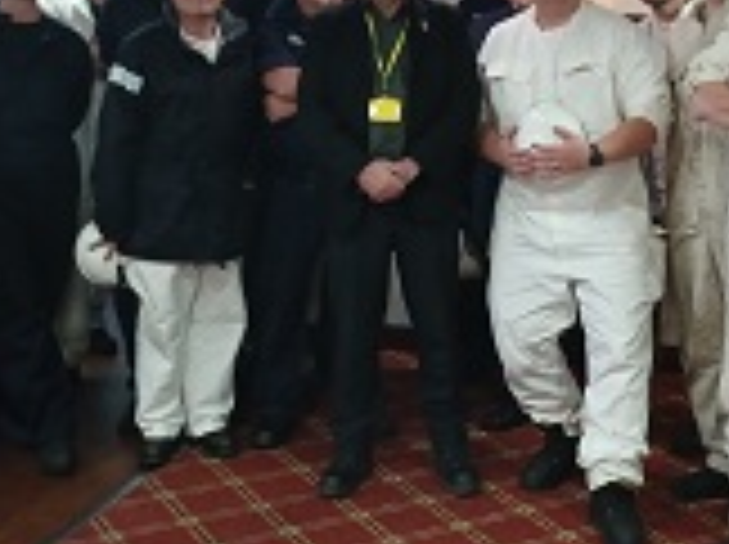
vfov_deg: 22.1
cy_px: 70
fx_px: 1367
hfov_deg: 29.4
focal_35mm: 65
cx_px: 540
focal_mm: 4.6
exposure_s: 1/25
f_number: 1.8
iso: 400
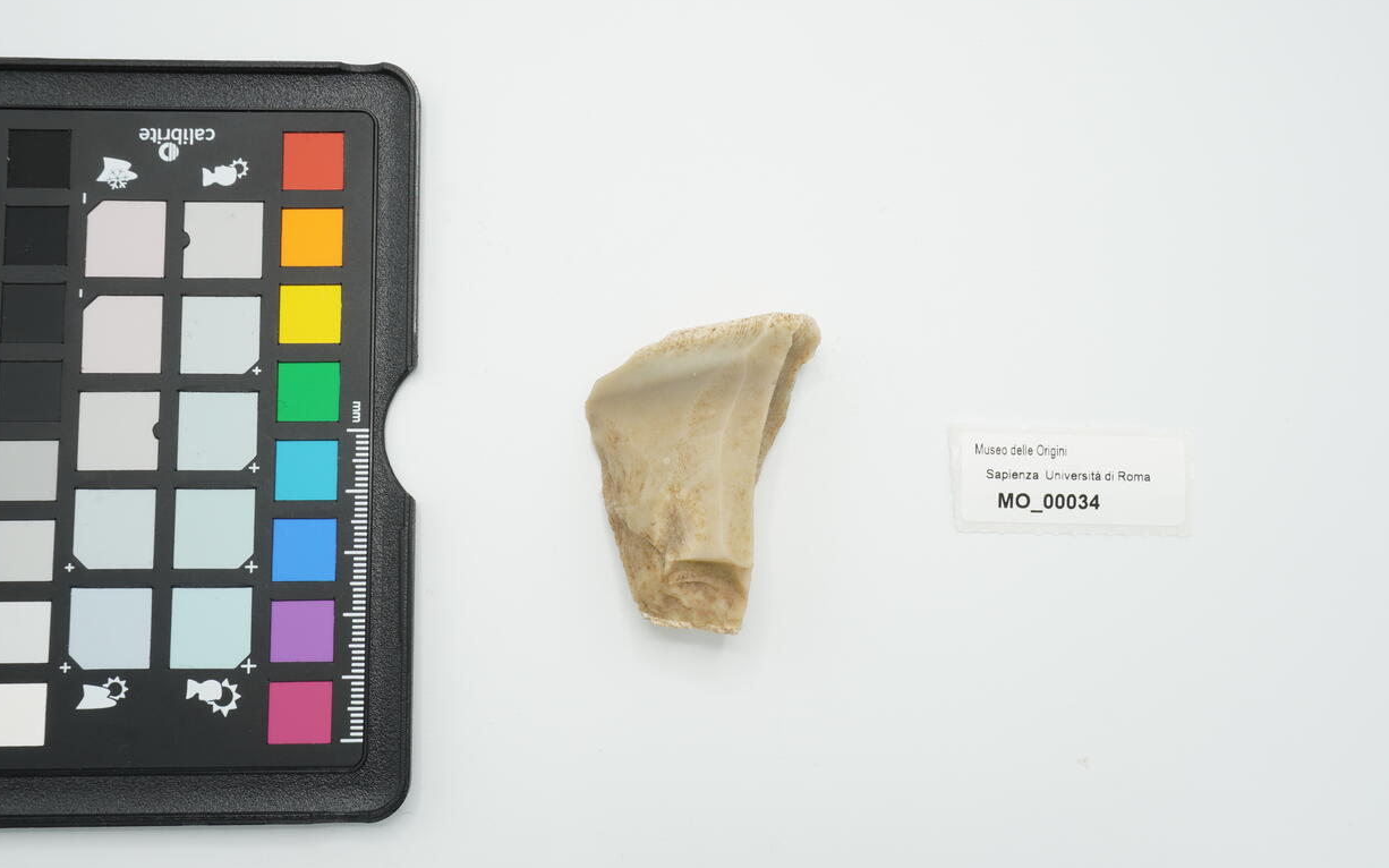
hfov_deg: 48.7
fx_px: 1535
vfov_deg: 31.6
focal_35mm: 41
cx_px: 689
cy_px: 447
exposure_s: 1/10
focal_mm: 25
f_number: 16
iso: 100
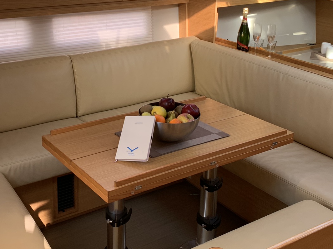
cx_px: 137
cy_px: 57
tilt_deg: -15.3
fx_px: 481
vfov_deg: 28.6
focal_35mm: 50
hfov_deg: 38.1
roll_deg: -1.9
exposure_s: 1/121
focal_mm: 4.25
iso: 40
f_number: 1.8
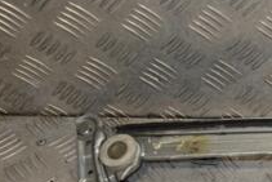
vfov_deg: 12.8
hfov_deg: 17.6
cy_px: 167
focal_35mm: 106
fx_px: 805
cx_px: 382
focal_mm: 25
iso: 800
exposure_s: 1/200
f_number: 8
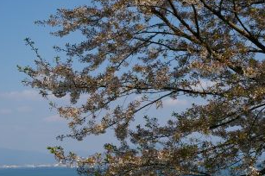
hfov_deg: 23.1
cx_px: 116
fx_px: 647
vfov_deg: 15.5
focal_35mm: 88
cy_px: 106
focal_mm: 40
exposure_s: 1/250
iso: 200
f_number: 11
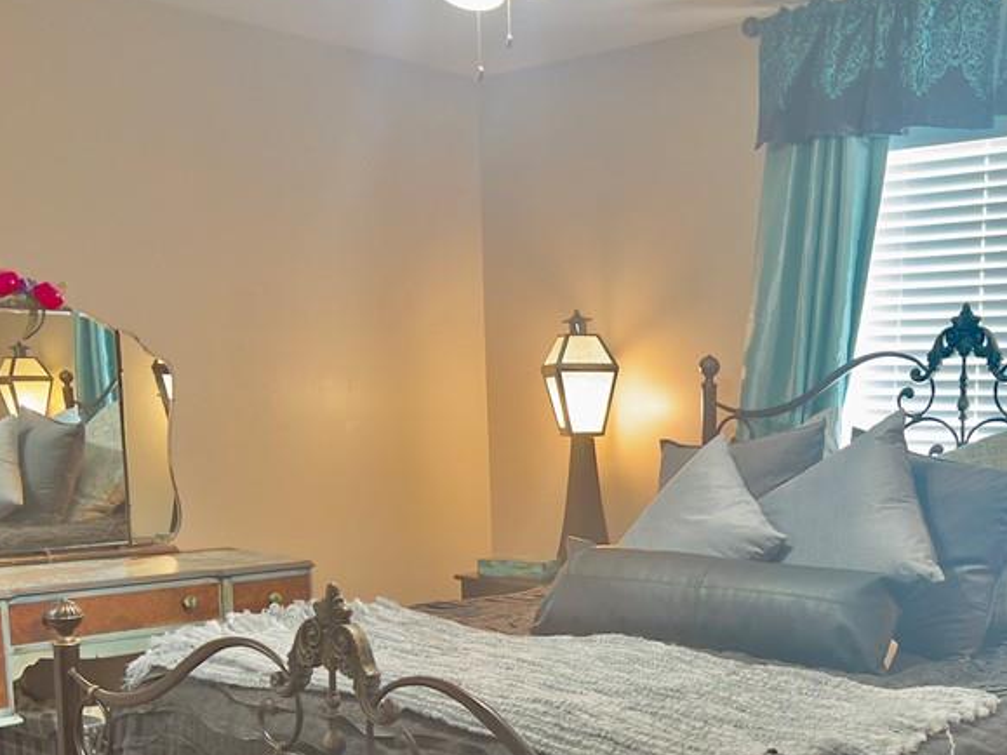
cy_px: 644
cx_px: 736
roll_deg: -0.4
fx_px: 1338
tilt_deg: -11.4
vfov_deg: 30.4
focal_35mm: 46
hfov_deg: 40.3
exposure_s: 1/40
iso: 400
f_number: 1.5
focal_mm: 5.7
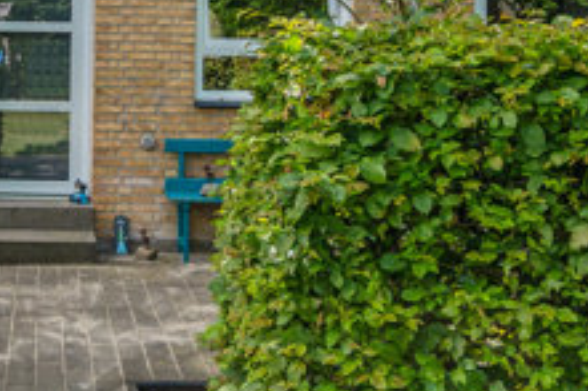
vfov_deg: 22.7
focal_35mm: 58
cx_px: 32
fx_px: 947
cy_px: 31
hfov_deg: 32.4
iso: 400
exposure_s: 1/800
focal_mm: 16
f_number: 5.6
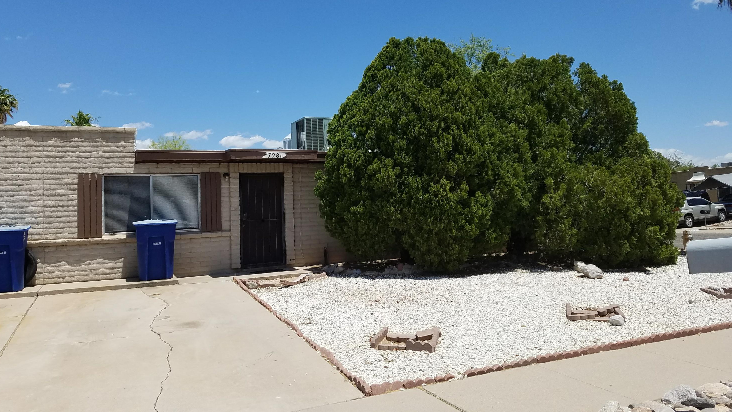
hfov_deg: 66.1
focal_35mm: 29
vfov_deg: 39.9
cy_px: 158
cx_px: 364
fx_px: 563
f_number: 1.7
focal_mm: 4.2
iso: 50
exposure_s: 1/3552
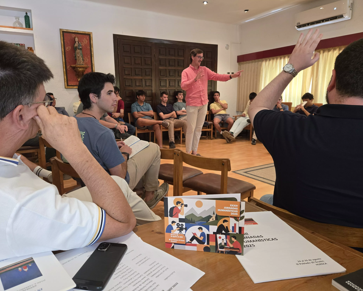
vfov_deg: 58.8
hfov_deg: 70.2
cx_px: 171
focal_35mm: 24
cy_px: 145
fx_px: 258
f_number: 1.8
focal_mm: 5.4
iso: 400
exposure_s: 1/100
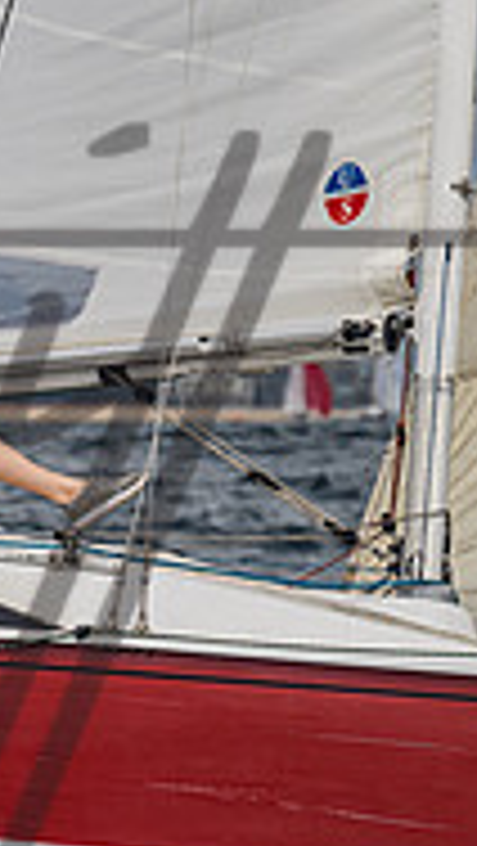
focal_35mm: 505
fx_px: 11335
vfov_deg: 4.3
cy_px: 345
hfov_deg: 2.4
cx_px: -285
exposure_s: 1/640
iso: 160
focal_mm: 150
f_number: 6.3
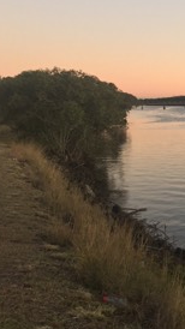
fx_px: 524
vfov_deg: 34.6
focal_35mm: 60
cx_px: 262
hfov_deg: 18.2
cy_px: 114
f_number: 2.2
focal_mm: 4.15
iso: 32
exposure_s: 1/40
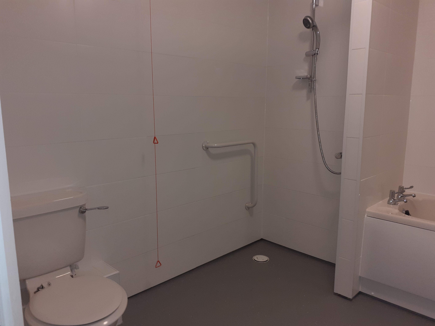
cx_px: 218
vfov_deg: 51.4
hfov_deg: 65.3
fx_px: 339
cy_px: 163
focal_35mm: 27
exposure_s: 1/50
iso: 200
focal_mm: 3.6
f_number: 1.9
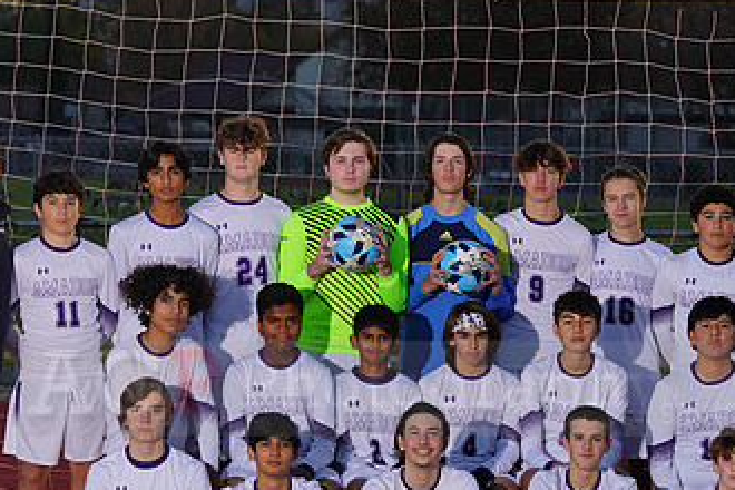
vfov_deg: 7.5
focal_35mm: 183
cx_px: 392
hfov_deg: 11.2
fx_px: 3736
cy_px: 371
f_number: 5.6
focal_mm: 104
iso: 100
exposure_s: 1/200
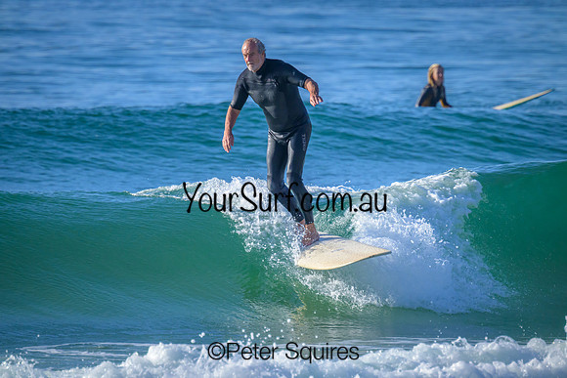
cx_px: 284
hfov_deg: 2.6
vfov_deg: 1.7
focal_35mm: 800
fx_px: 12602
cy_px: 189
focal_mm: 800
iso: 2200
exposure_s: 1/2500
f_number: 11
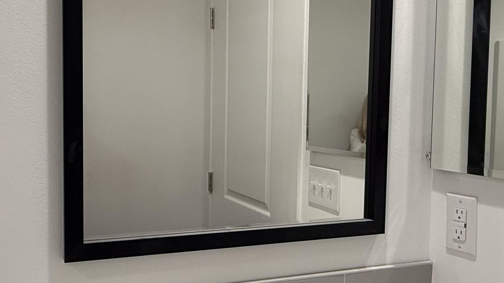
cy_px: 142
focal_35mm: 39
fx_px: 521
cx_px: 220
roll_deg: -0.6
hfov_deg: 51.5
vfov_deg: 30.4
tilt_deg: -3.6
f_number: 2.2
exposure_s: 1/120
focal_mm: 2.22
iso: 200
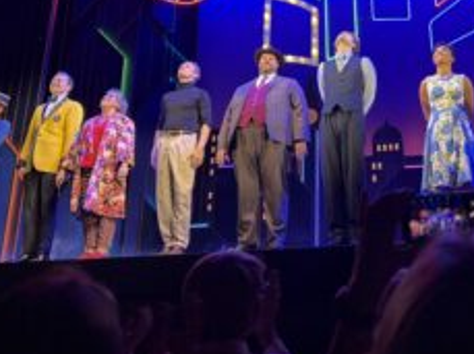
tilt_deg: +19.5
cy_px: 66
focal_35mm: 42
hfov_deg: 43.5
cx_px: 352
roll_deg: +1.6
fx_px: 574
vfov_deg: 33.2
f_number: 1.78
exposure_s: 1/60
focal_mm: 6.76
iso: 250
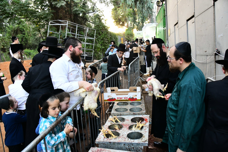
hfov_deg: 65.5
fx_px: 177
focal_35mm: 28
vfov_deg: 46.4
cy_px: 76
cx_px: 114
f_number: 5.6
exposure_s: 1/125
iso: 3200
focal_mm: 28
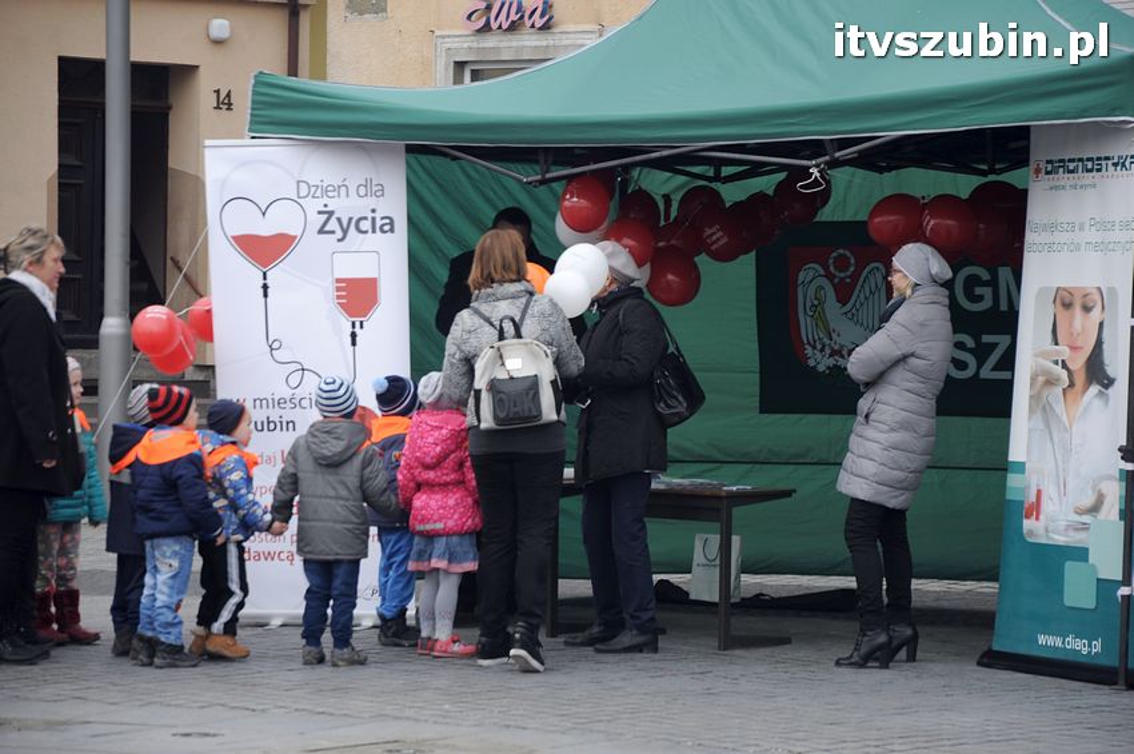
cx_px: 567
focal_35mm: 158
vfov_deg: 8.7
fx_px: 4956
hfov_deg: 13.1
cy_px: 377
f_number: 5.6
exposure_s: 1/160
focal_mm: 105
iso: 200
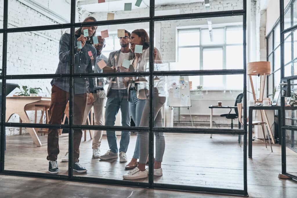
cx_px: 148
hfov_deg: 61.9
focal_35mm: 30
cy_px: 99
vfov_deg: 43.6
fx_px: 248
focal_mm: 30
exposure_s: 1/80
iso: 640
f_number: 2.8
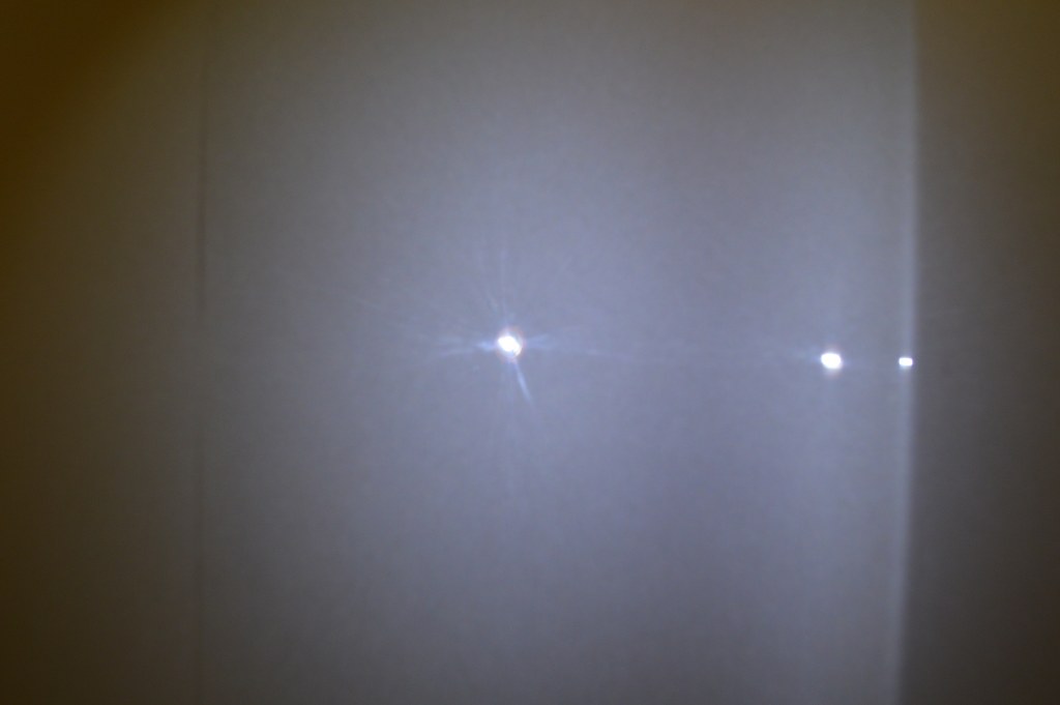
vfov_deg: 25.0
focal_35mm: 54
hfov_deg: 36.9
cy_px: 352
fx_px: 1589
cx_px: 530
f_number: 5.3
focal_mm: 36
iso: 400
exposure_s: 1/100
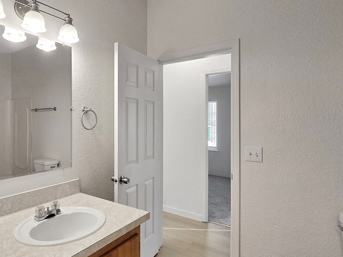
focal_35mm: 21
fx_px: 208
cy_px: 121
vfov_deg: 63.4
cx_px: 121
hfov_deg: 77.0
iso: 64
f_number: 2.2
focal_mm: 2.2
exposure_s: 1/60
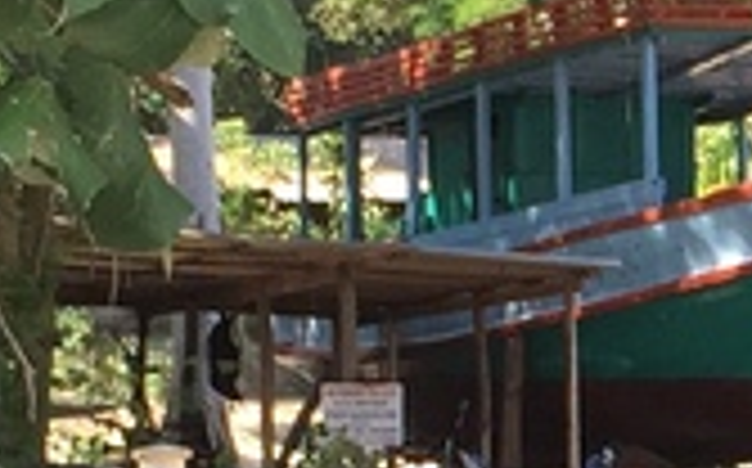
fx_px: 4525
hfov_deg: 9.1
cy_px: 634
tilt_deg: -1.6
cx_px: 1292
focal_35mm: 221
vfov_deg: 5.9
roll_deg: +0.8
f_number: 2.2
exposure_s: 1/257
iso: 32
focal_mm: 4.15
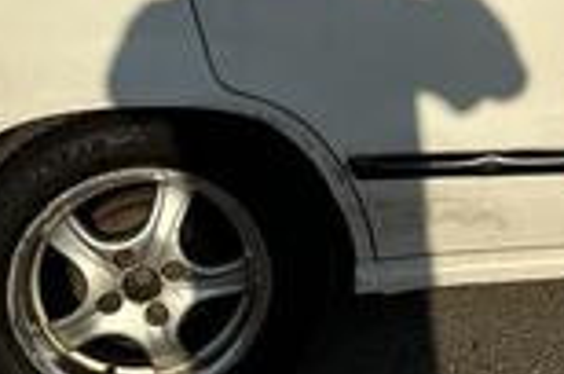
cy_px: -196
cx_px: 700
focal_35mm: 106
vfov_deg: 12.2
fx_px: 1657
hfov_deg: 18.2
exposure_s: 1/8197
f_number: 1.78
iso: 80
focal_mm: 6.86
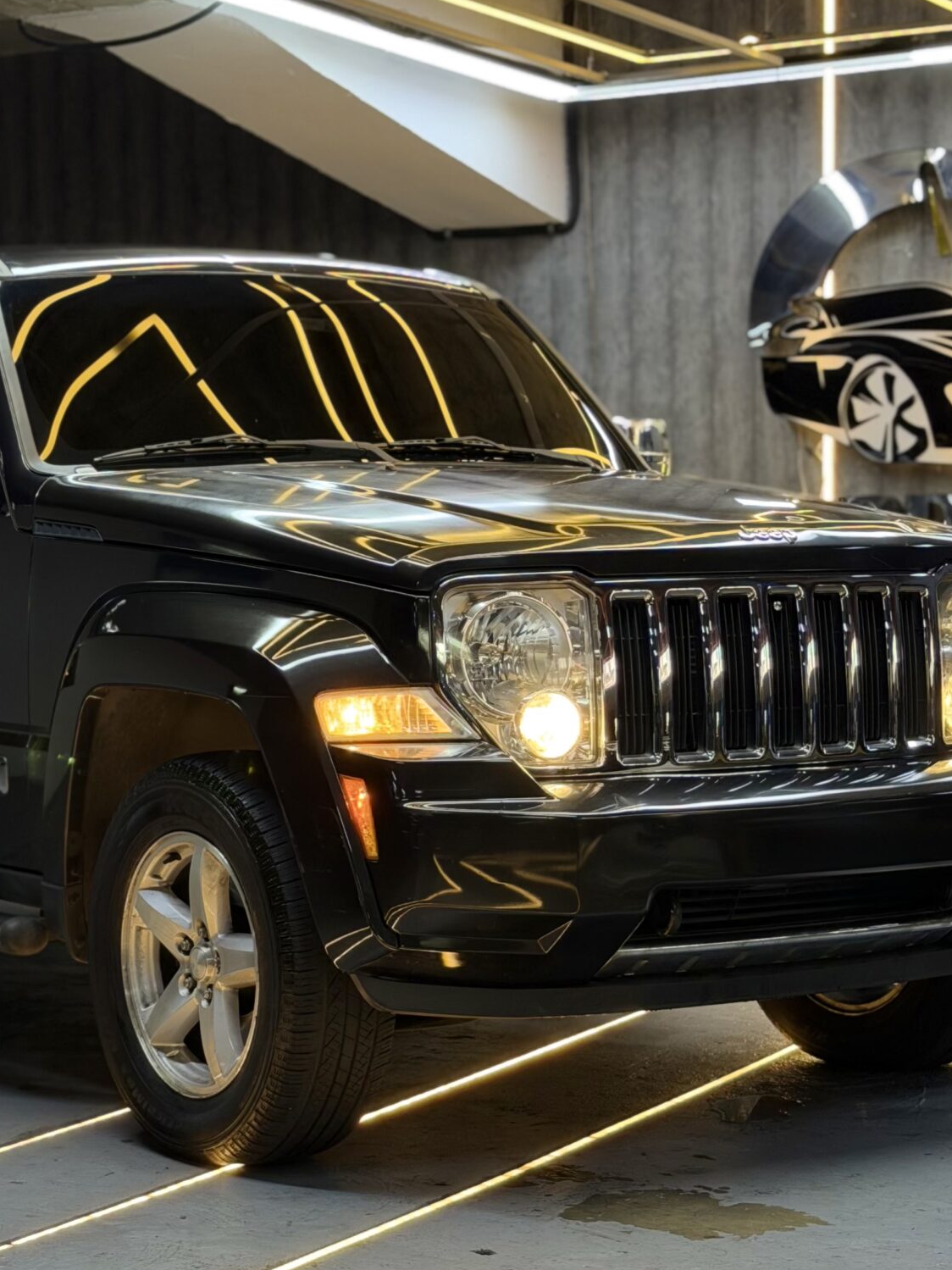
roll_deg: +0.3
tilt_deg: -3.1
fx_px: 3007
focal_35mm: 82
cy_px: 708
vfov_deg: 23.8
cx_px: 299
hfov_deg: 17.9
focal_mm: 6.76
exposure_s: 1/153
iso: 160
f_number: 1.78
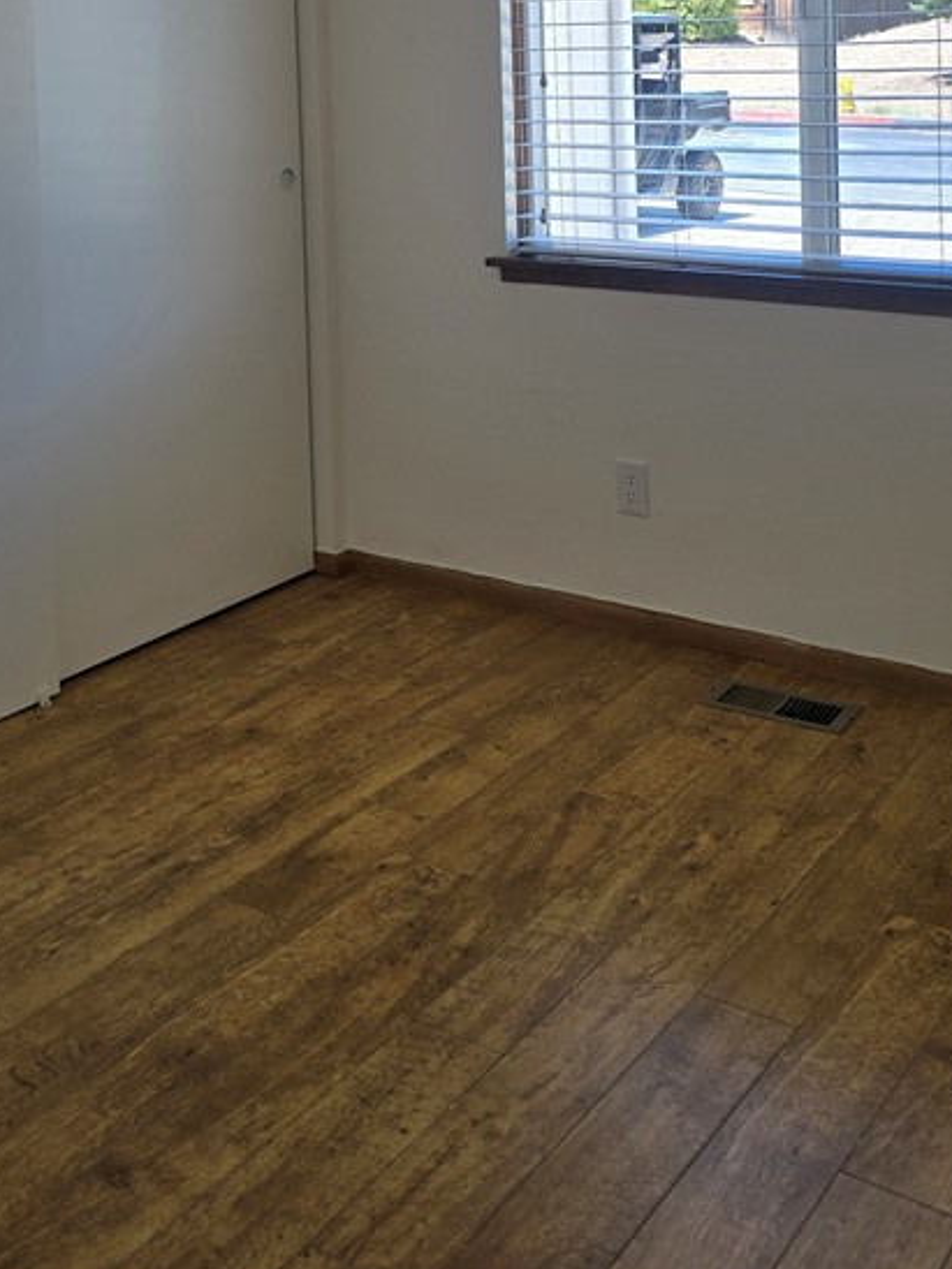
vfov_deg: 40.8
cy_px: 146
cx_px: 542
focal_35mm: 43
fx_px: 1577
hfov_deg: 33.5
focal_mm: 6.3
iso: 20
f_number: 1.7
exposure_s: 1/120
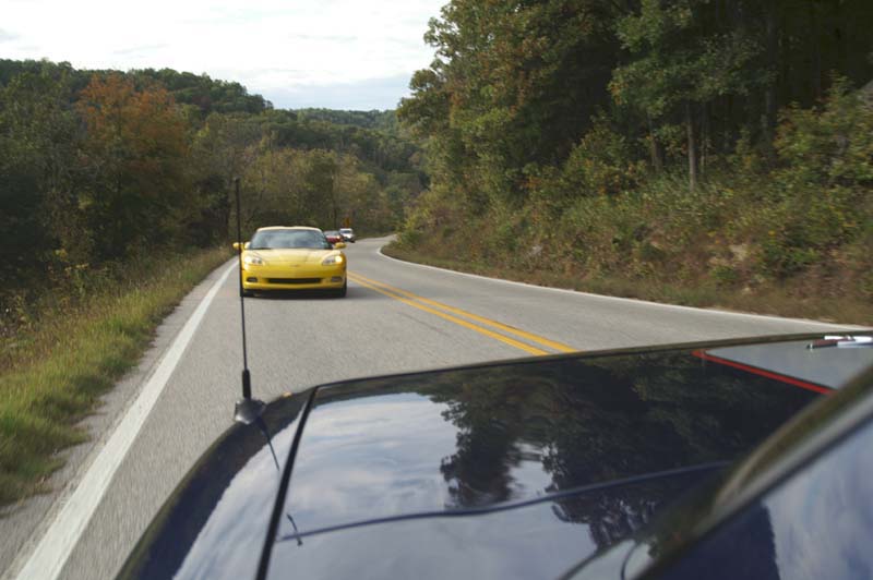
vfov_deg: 34.2
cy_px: 290
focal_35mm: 39
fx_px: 945
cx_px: 436
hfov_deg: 49.6
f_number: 6.7
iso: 100
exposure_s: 1/125
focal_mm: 26
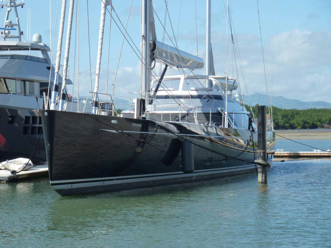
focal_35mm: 111
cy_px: 124
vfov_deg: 13.3
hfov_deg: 17.7
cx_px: 166
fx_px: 1061
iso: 125
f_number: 4.4
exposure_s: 1/400
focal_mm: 18.2
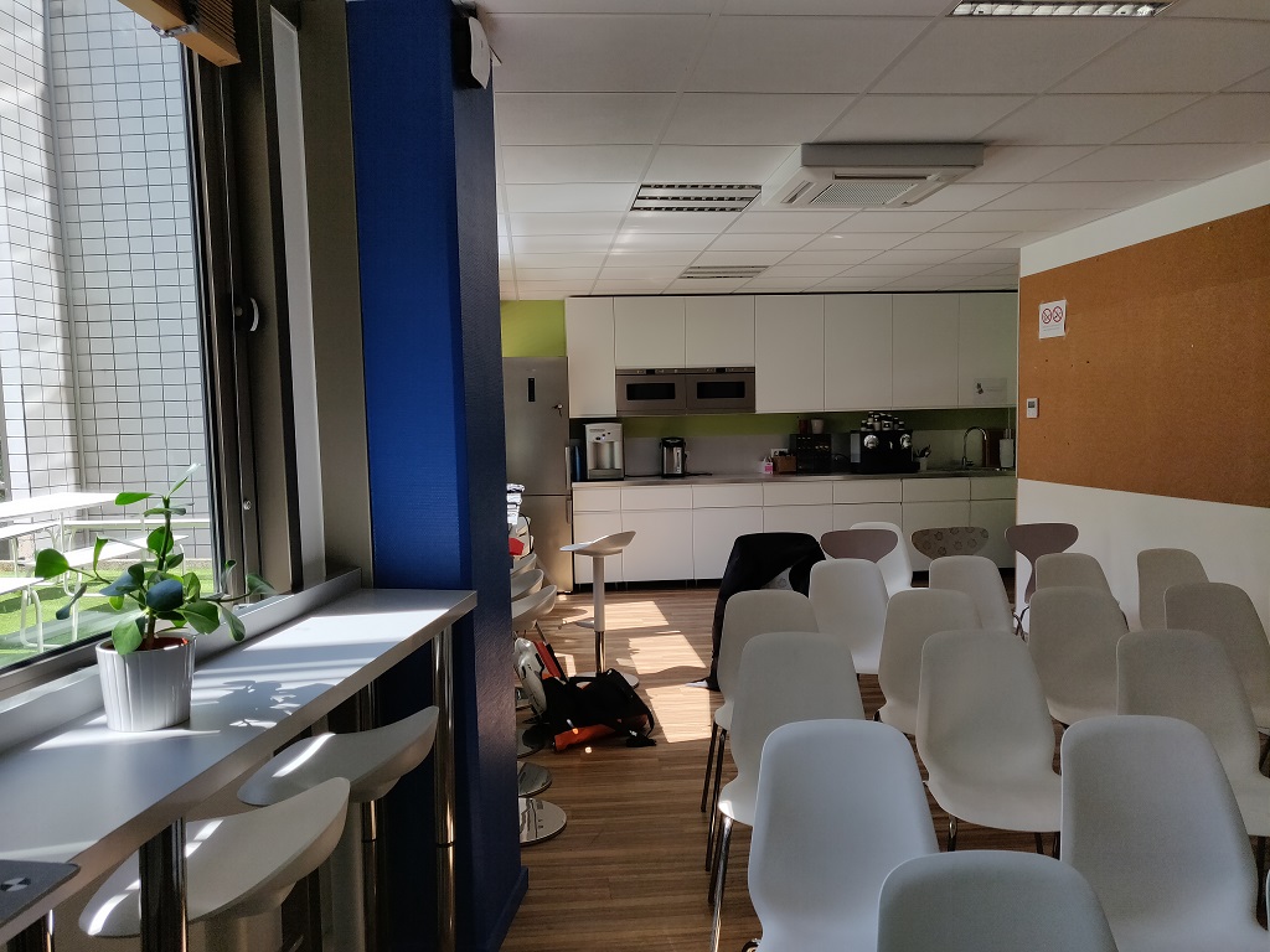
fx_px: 917
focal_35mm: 25
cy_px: 476
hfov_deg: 69.4
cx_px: 635
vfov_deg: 54.9
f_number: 1.7
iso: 100
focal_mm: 4.25
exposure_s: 1/397
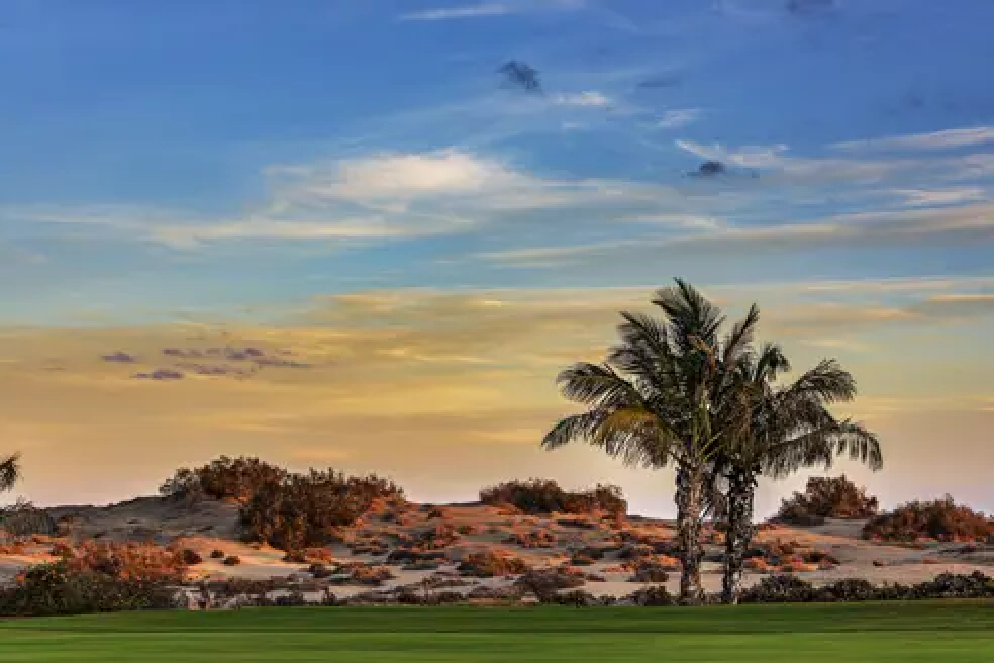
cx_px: 497
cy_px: 332
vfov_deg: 20.0
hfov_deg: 29.7
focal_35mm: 68
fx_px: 1877
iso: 64
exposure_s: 1/10
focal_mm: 68
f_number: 8
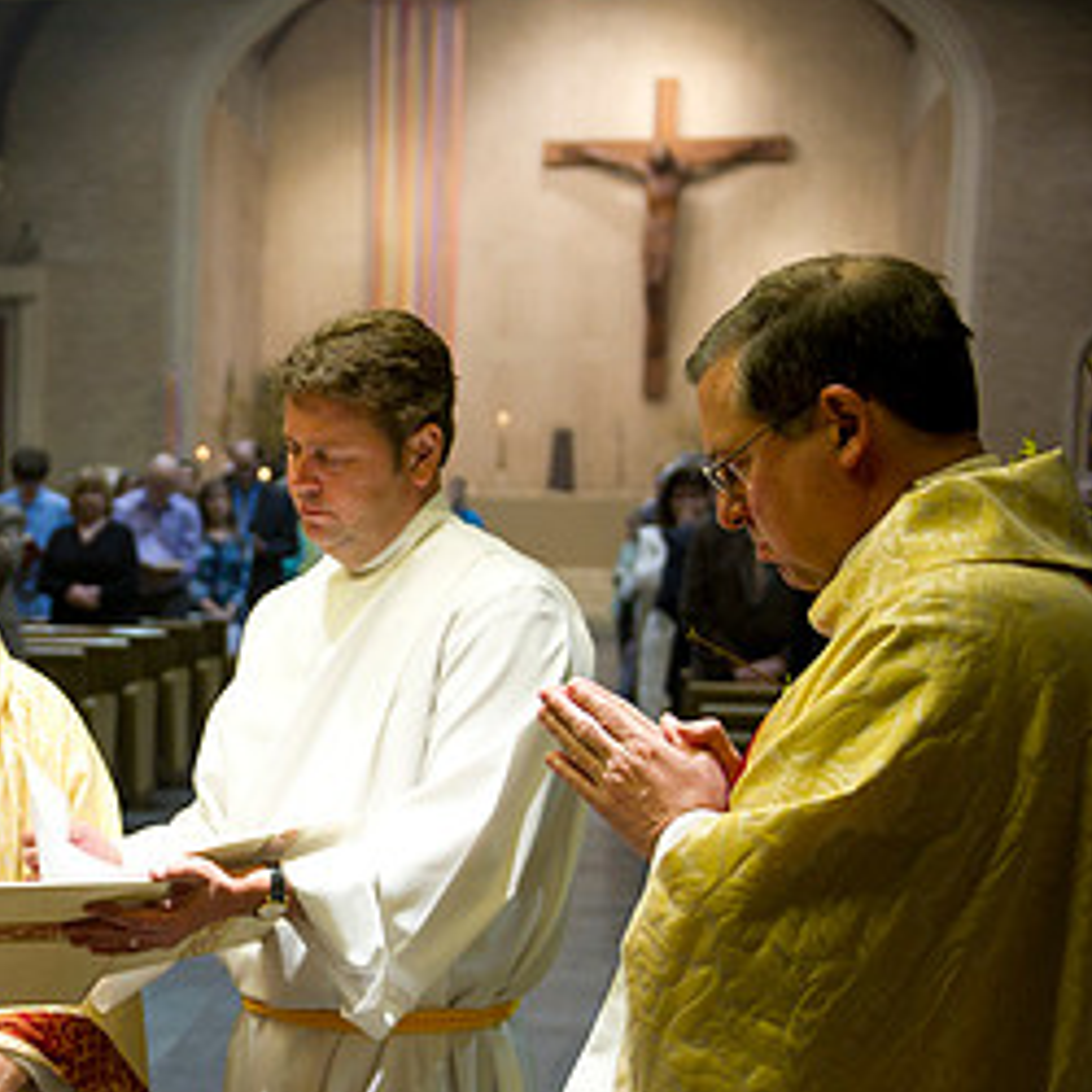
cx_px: 61
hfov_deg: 24.8
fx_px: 2391
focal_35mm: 67
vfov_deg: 25.6
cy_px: 712
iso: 2000
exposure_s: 1/200
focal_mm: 34
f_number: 2.8
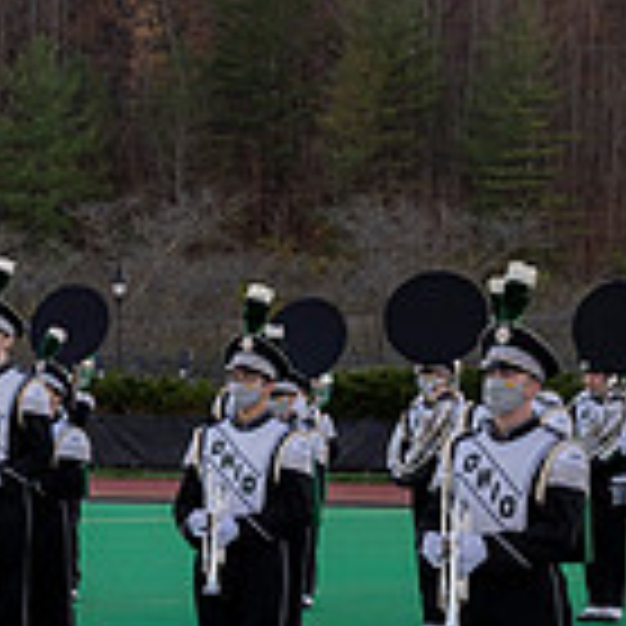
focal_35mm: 191
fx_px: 3908
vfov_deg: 9.2
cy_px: 347
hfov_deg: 8.8
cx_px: -459
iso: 2000
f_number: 4
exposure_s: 1/2000
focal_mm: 54
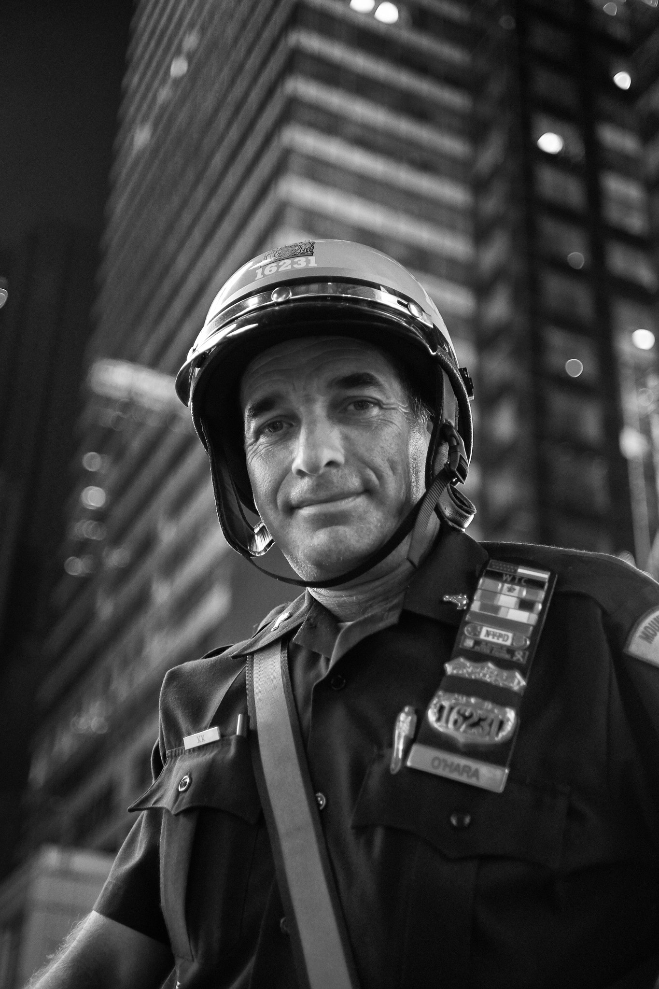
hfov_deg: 28.1
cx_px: 330
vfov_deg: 41.1
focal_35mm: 48
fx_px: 1318
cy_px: 494
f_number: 1.8
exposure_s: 1/240
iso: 3200
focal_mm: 32
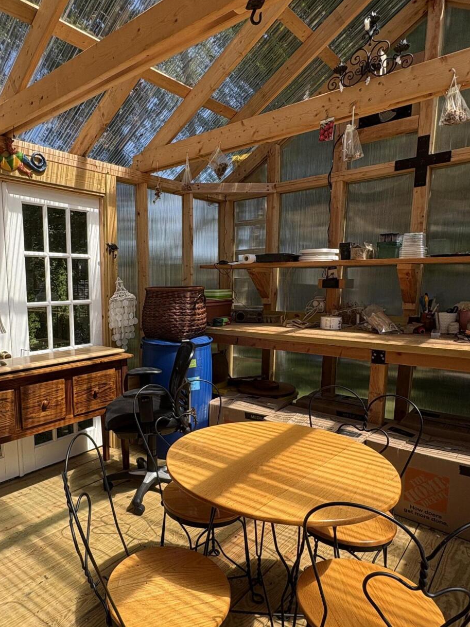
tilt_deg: -7.3
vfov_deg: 73.7
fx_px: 416
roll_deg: +0.7
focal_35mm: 23
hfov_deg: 57.7
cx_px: 161
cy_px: 343
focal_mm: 2.22
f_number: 2.2
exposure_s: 1/1048
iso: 50
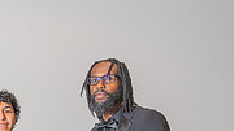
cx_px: -96
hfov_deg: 16.1
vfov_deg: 9.4
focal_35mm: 124
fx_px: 769
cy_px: 219
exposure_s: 1/200
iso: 800
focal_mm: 32.5
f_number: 4
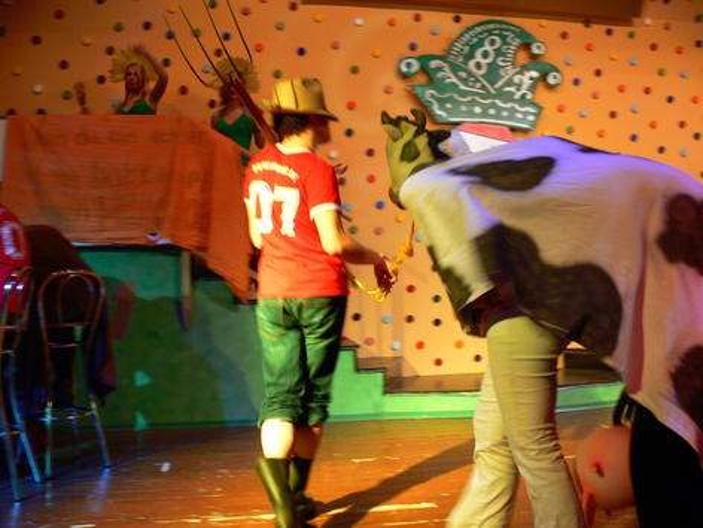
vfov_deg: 40.7
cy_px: 264
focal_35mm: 35
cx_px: 352
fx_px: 711
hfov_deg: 52.6
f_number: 2.8
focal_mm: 7.4
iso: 200
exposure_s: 1/25
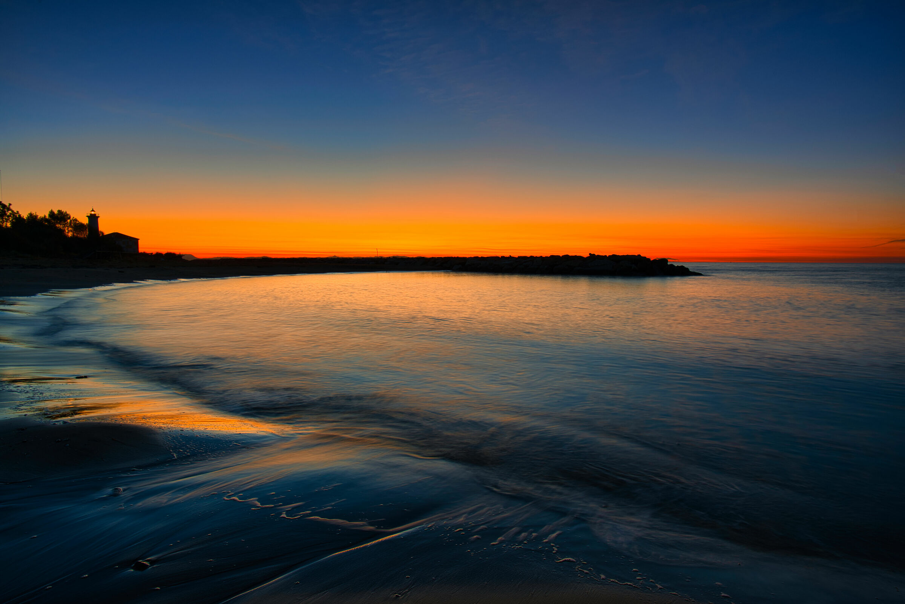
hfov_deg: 84.0
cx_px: 452
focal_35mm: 20
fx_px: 503
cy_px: 302
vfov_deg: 62.0
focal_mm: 20
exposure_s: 1.6
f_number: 11
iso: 63
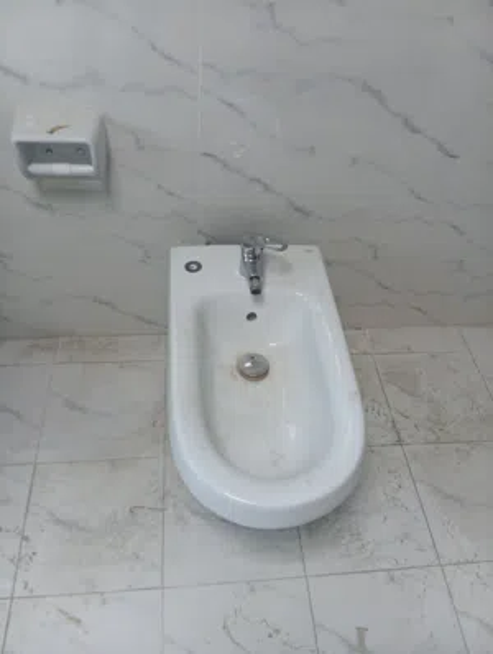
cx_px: 246
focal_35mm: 28
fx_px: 530
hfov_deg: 49.9
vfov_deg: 63.4
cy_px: 327
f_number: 1.8
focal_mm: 4.22
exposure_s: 1/50
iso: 107
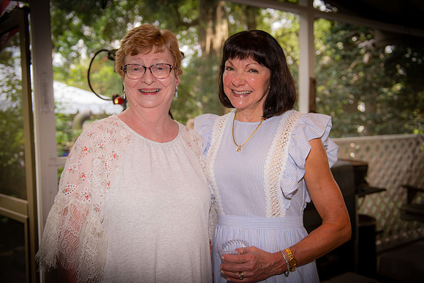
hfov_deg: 53.2
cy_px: 142
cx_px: 212
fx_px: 424
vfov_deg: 36.8
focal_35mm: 36
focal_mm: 36
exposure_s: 1/60
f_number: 3.5
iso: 64
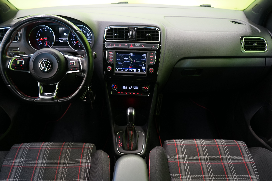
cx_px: 131
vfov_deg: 45.0
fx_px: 219
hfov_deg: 63.6
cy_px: 93
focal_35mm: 29
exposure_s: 1/10
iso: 800
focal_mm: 28
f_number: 4.5
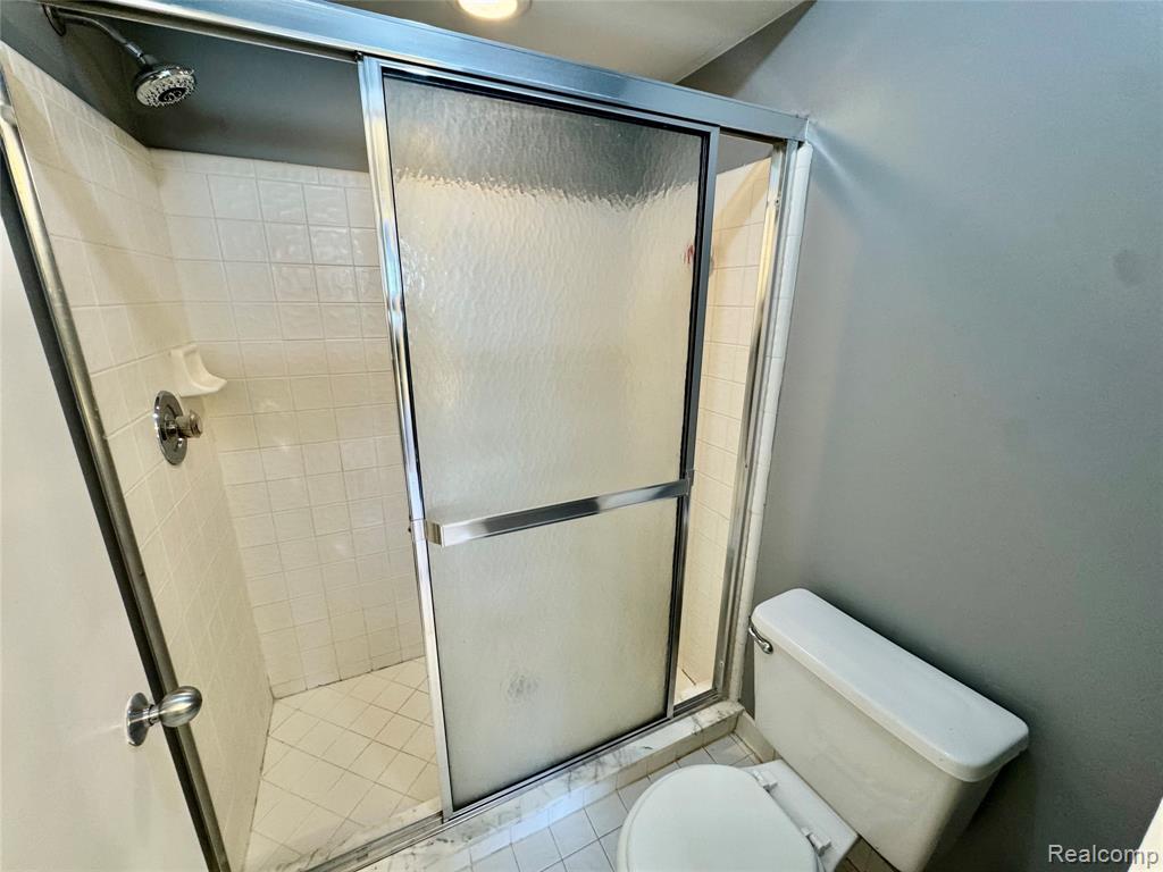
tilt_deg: -16.0
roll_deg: -0.9
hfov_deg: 102.1
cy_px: 436
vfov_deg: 85.7
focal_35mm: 14
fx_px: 470
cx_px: 582
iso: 160
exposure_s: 1/60
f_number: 2.2
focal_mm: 2.22
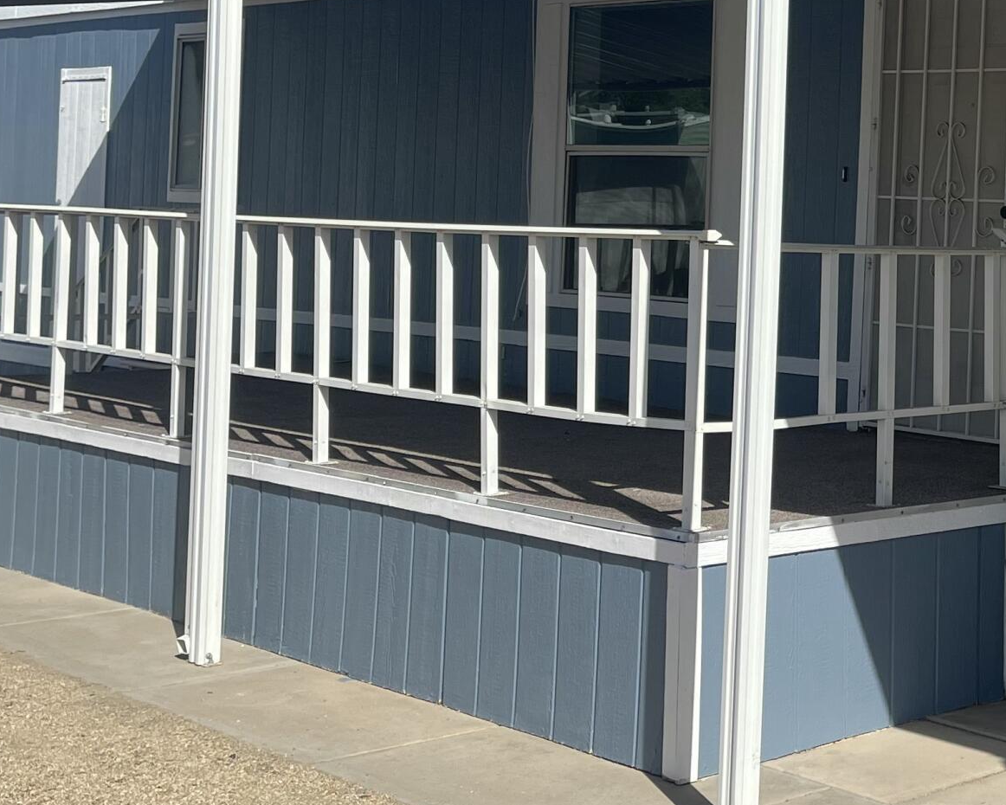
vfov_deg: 23.9
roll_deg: -2.2
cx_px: 1121
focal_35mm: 63
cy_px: 192
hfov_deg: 27.4
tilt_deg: -0.1
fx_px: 1876
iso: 32
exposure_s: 1/4525
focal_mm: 5.1
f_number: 1.6
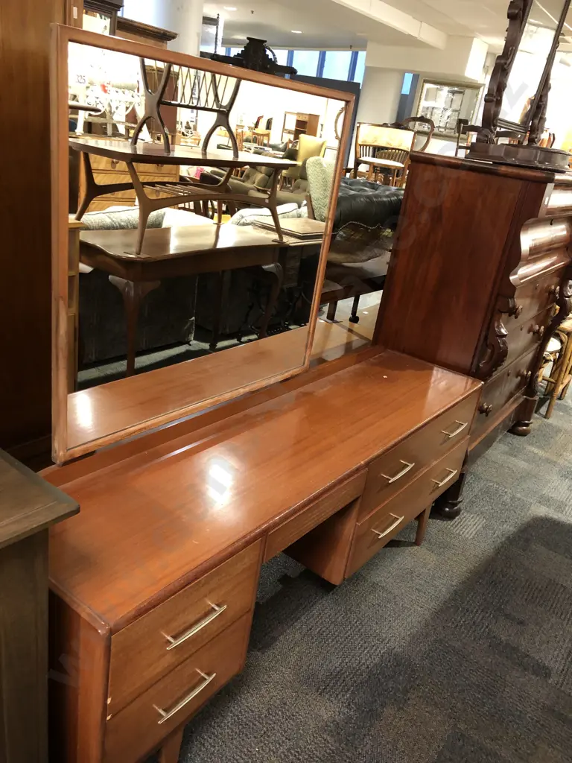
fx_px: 617
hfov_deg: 49.7
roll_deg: -8.1
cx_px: 286
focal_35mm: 28
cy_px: 382
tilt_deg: -24.0
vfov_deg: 63.4
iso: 100
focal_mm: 3.99
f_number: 1.8
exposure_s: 1/9
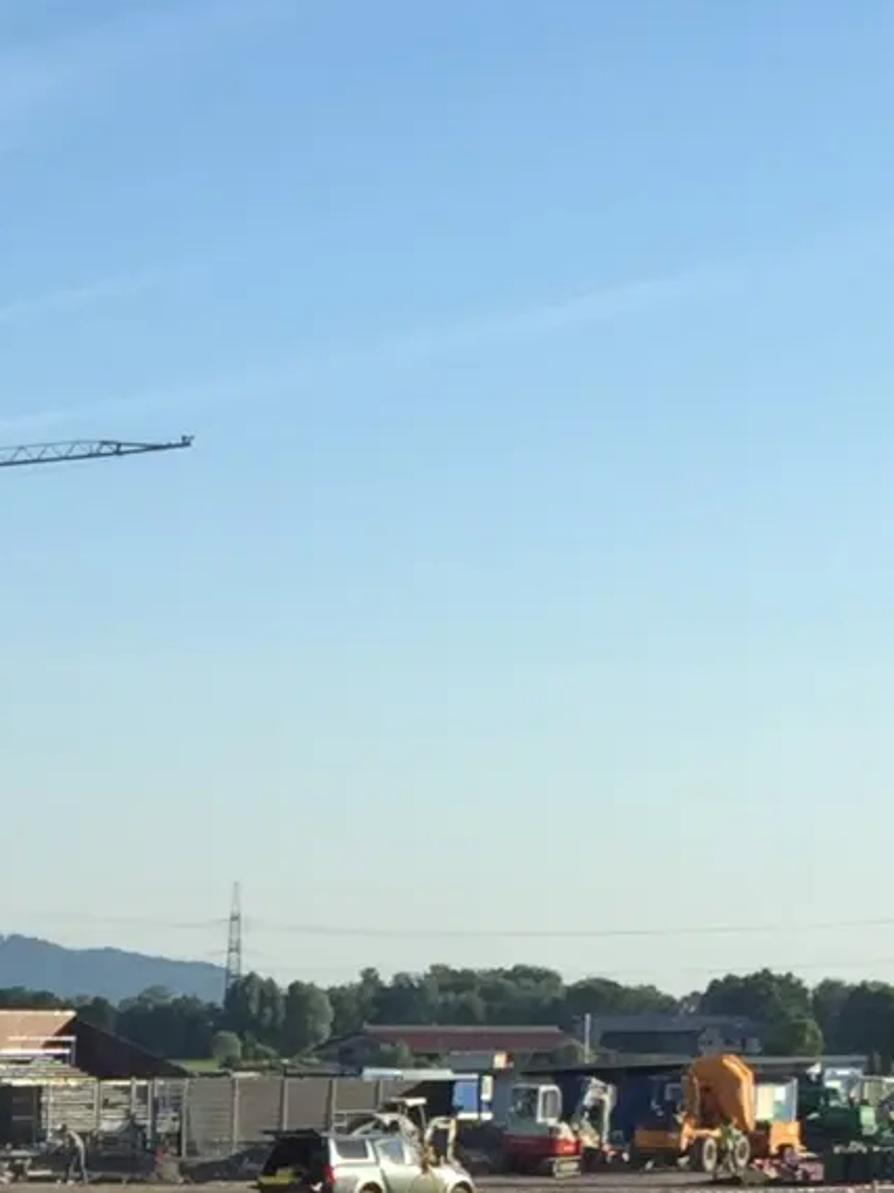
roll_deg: -0.6
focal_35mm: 130
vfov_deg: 14.5
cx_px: -622
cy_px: 1607
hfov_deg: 10.8
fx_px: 4478
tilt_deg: -8.4
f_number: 2.2
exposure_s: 1/1130
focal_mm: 4.15
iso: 32
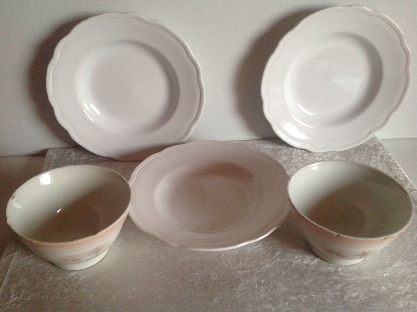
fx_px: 421
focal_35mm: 35
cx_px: 208
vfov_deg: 40.6
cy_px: 156
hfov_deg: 52.7
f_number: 2.4
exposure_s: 1/15
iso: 320
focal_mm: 4.28
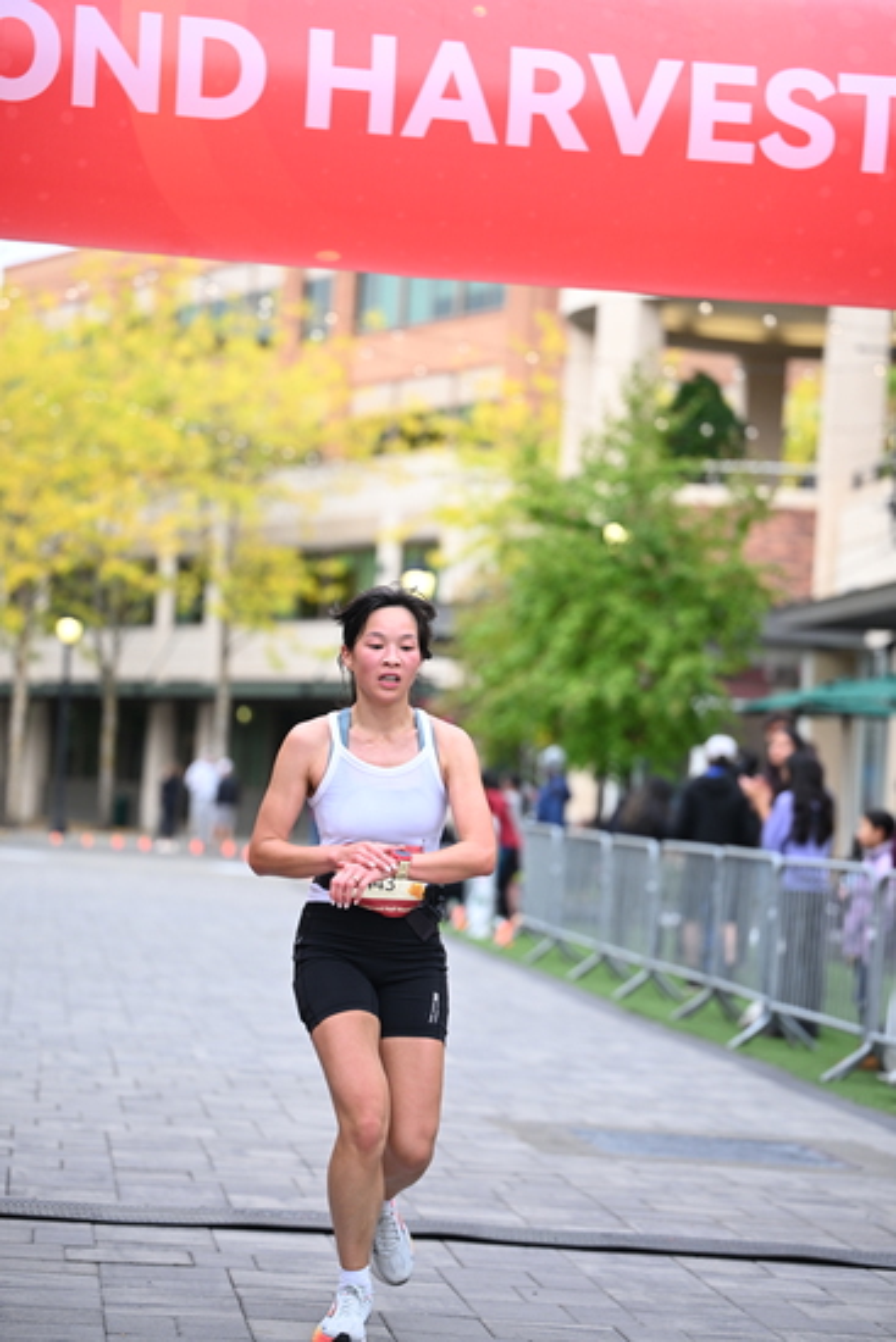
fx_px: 3619
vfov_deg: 21.0
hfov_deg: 14.1
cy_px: 671
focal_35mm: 97
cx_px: 448
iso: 1000
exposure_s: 1/1600
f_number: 2.8
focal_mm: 97
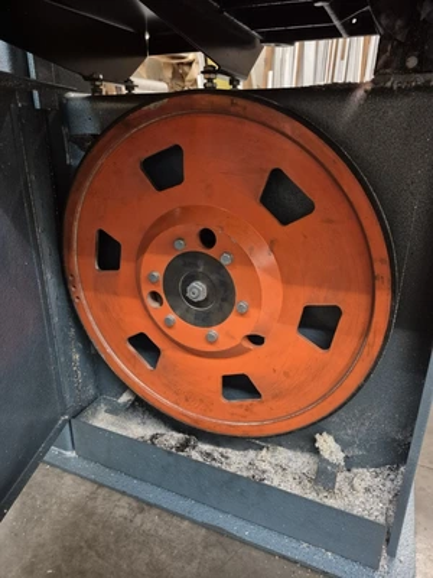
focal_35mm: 23
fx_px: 384
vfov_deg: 73.9
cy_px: 289
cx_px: 216
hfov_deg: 58.9
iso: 1250
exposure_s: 1/60
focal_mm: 5.4
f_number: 1.8
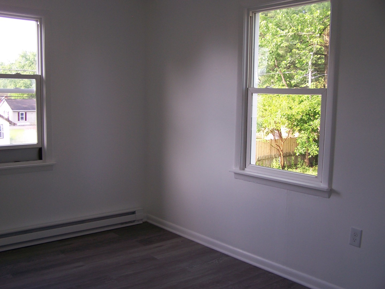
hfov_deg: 49.0
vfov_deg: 37.7
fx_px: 423
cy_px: 144
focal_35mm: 38
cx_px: 192
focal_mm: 6.3
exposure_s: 1/80
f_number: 2.8
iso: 80
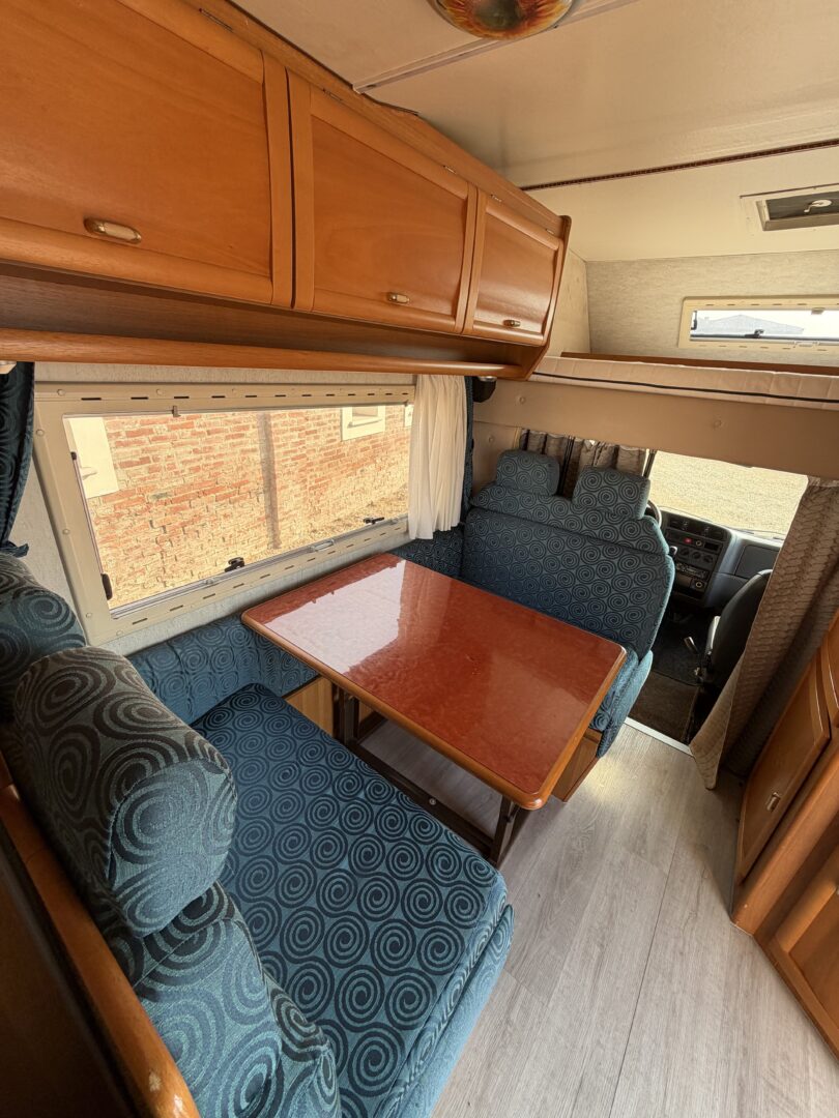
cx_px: 420
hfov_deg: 85.7
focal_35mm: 14
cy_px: 559
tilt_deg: -23.9
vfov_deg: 102.1
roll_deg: -3.6
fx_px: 452
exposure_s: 1/146
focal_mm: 2.22
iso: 50
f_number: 2.2
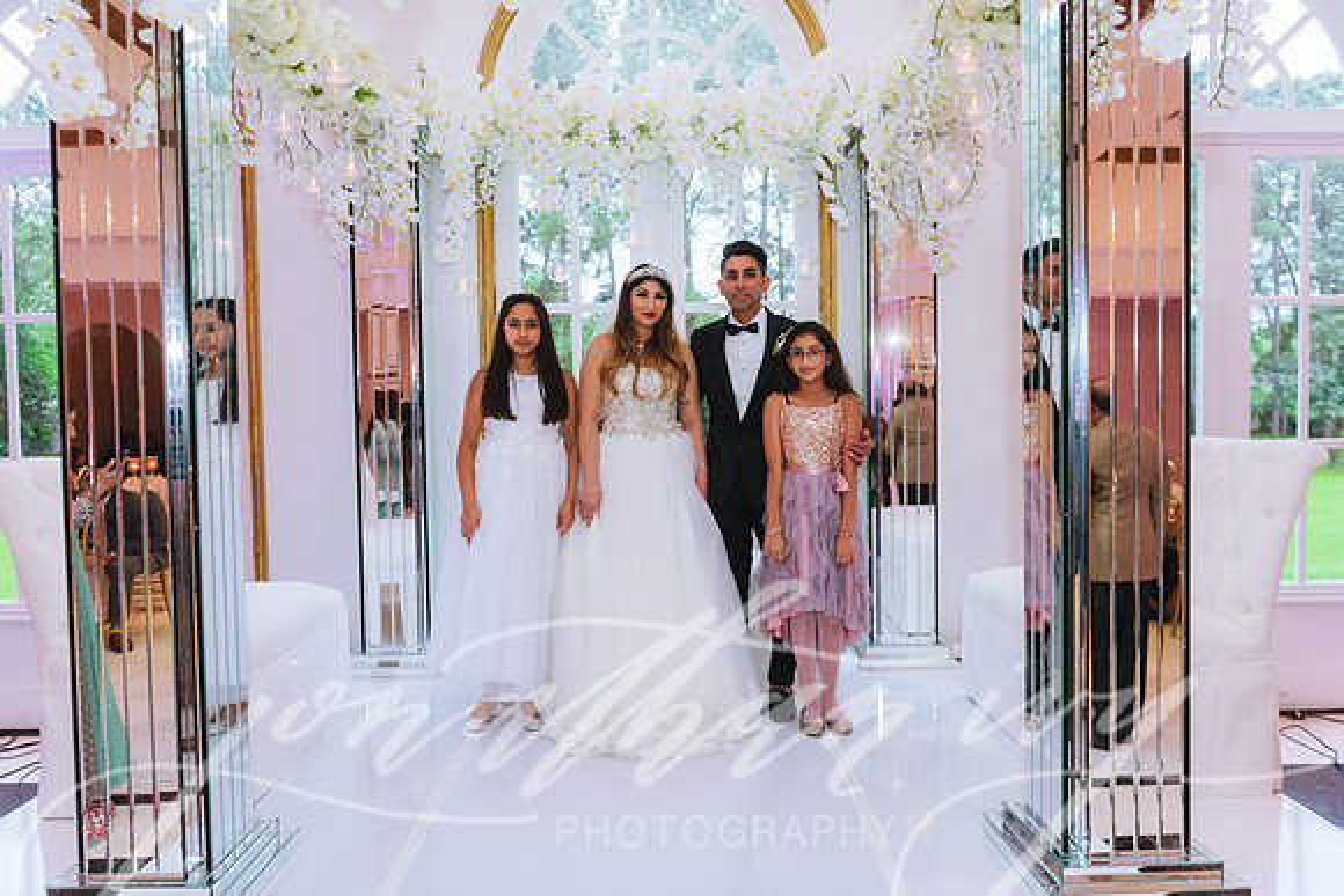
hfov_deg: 68.6
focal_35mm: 26
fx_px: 985
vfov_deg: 49.0
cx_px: 672
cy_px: 448
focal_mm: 26
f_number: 2.8
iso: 800
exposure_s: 1/200
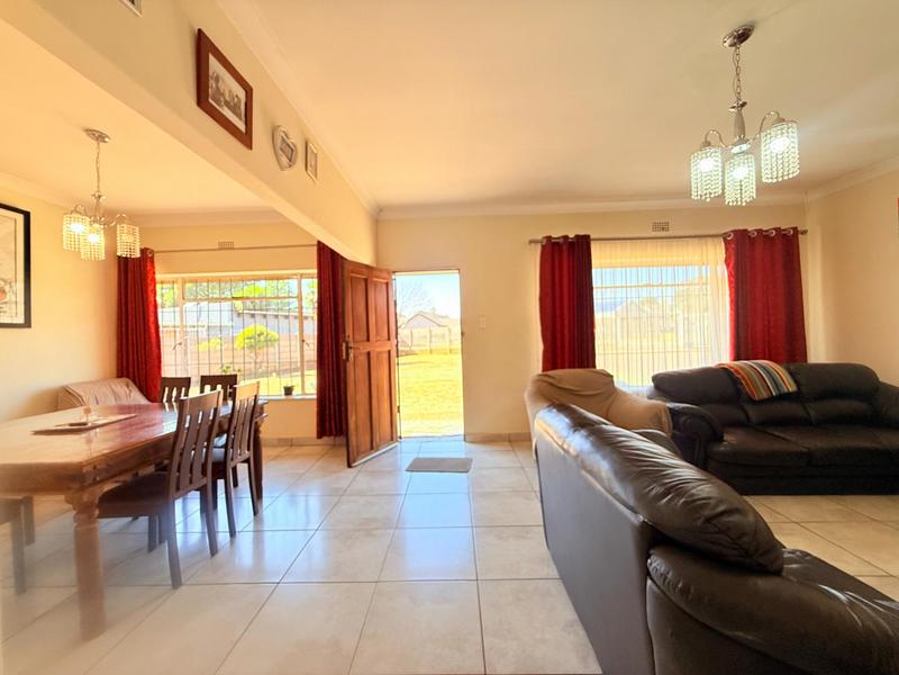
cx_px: 450
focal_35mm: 14
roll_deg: +1.8
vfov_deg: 85.7
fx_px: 364
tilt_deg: +0.3
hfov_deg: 102.1
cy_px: 338
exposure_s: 1/109
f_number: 2.2
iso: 64
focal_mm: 2.22
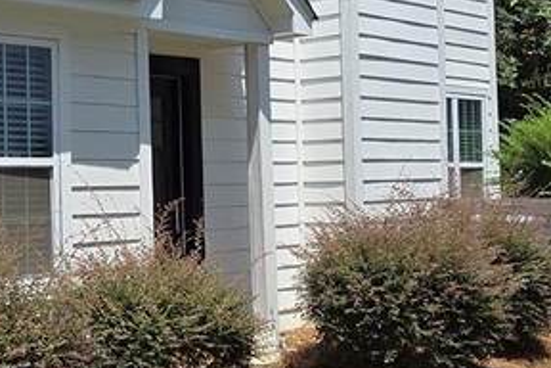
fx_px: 918
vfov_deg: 22.6
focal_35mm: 60
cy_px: 151
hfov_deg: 31.0
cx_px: 2
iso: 40
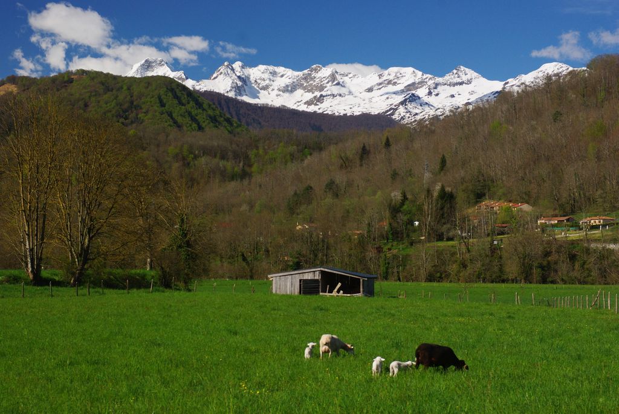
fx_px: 1239
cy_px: 207
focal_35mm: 72
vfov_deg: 19.0
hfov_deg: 28.0
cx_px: 310
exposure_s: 1/350
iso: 200
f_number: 6.7
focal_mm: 48
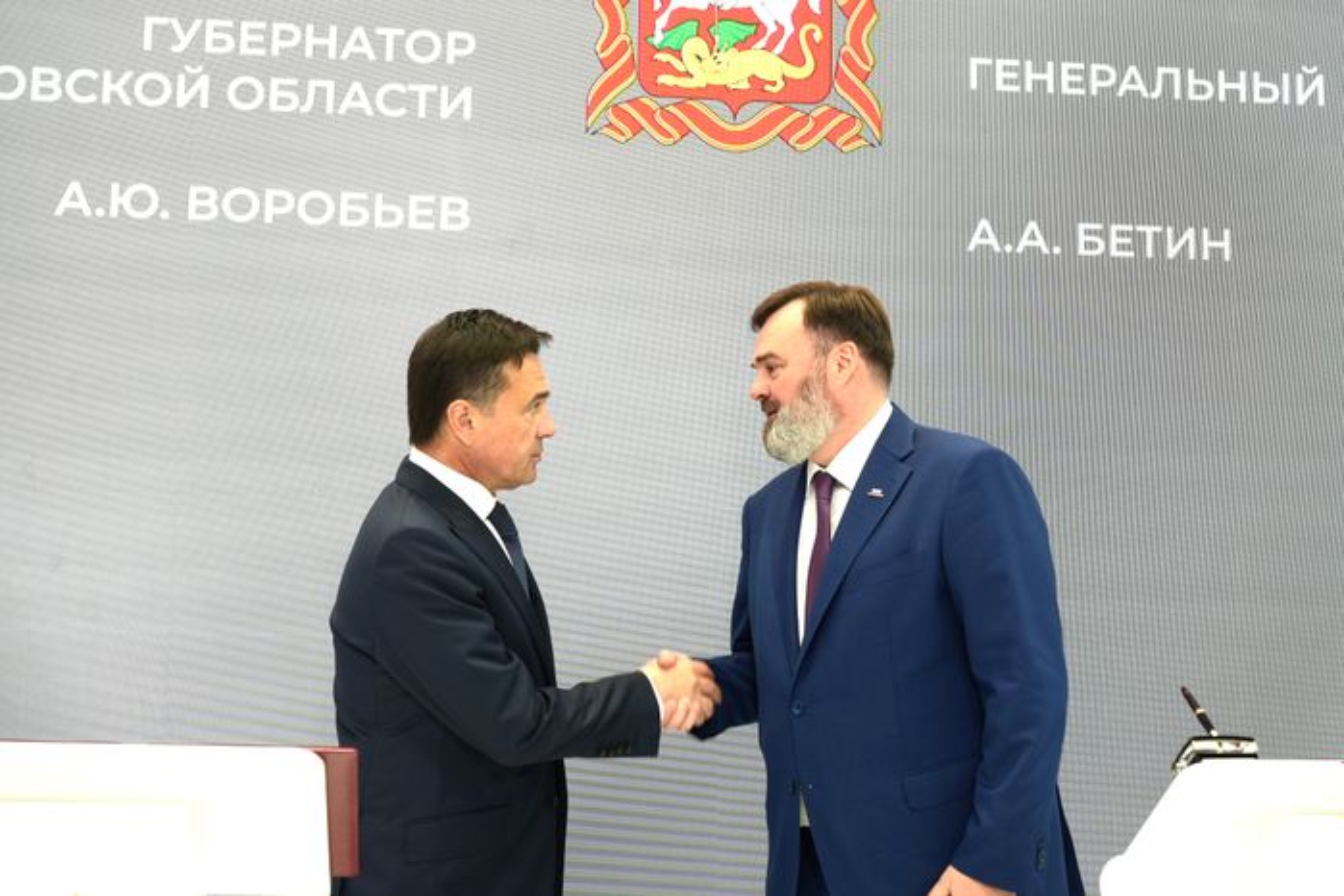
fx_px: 1829
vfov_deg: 27.5
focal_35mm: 49
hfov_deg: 40.3
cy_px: 448
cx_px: 672
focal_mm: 49
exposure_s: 1/125
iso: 1000
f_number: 4.5
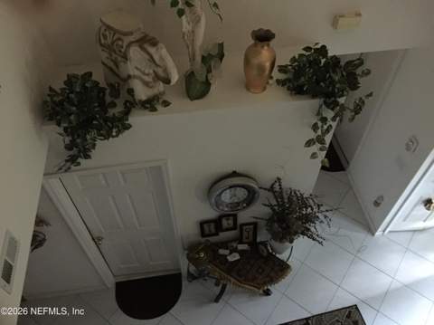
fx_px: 363
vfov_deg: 48.2
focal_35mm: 29
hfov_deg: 61.7
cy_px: 162
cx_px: 217
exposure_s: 1/4
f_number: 2.2
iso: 320
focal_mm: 4.15
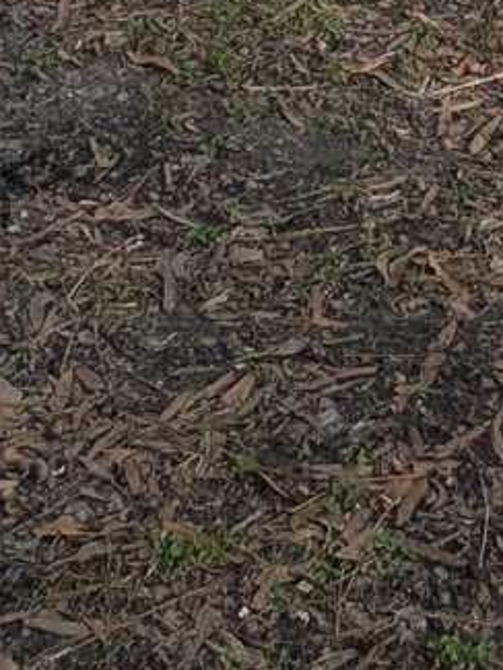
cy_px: -1697
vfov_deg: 8.4
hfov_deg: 8.4
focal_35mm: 170
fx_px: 3292
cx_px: 886
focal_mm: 4.53
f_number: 1.7
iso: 29
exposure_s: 1/936
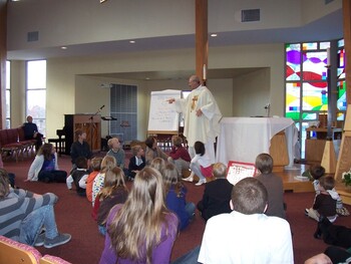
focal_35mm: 34
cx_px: 176
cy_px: 132
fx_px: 345
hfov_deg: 53.9
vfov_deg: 41.8
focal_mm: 5.6
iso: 125
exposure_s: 1/60
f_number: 2.7
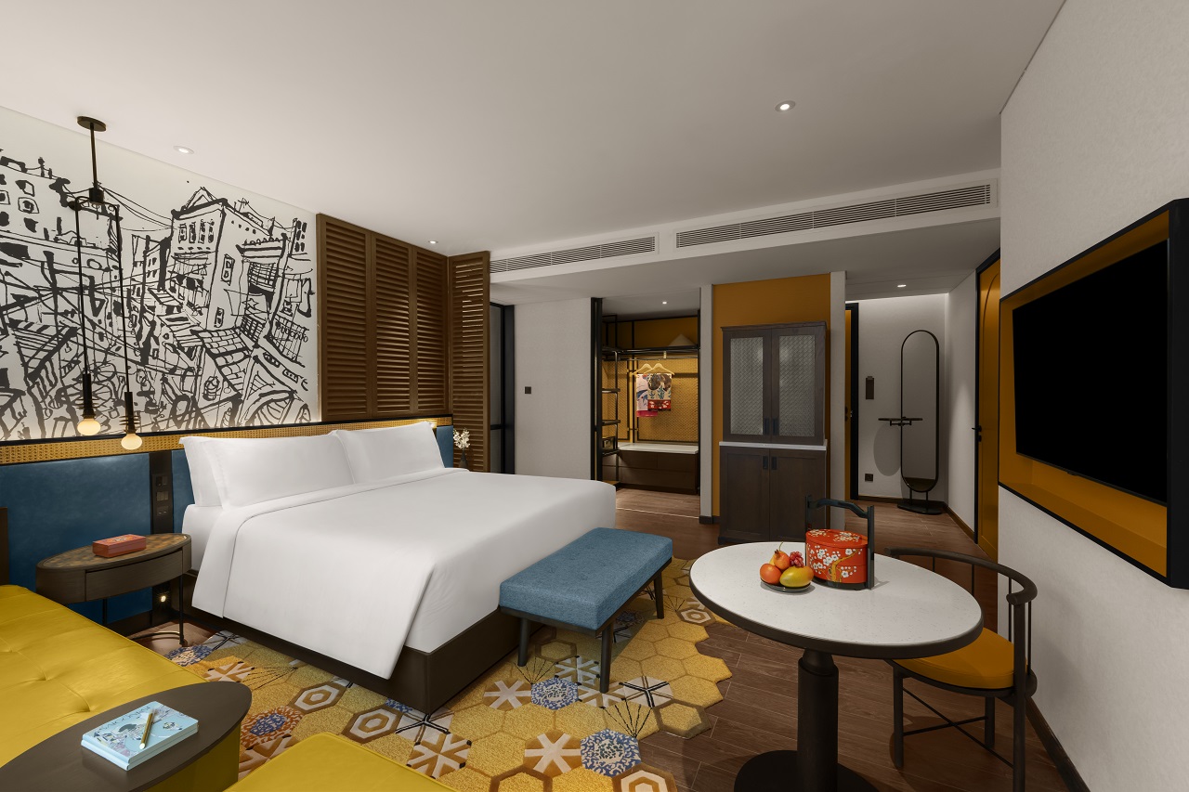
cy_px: 396
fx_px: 462
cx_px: 594
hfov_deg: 104.3
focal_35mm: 14
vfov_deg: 81.2
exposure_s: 1/6
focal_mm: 14
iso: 640
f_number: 11
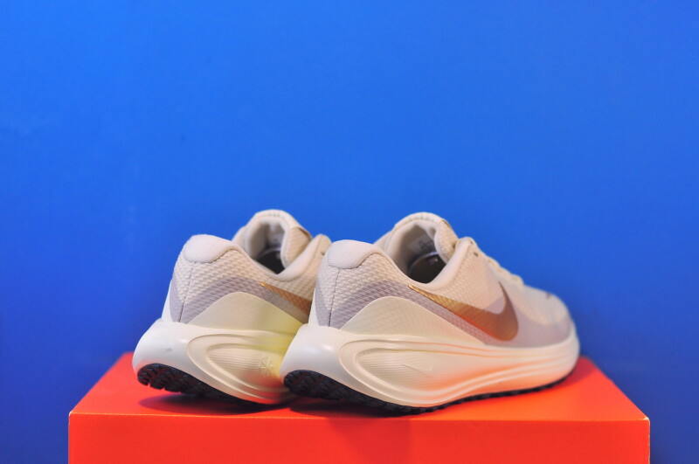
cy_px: 232
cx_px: 350
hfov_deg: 27.0
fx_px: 1454
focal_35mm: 75
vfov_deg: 18.1
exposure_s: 1/320
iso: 250
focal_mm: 50
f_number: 2.5
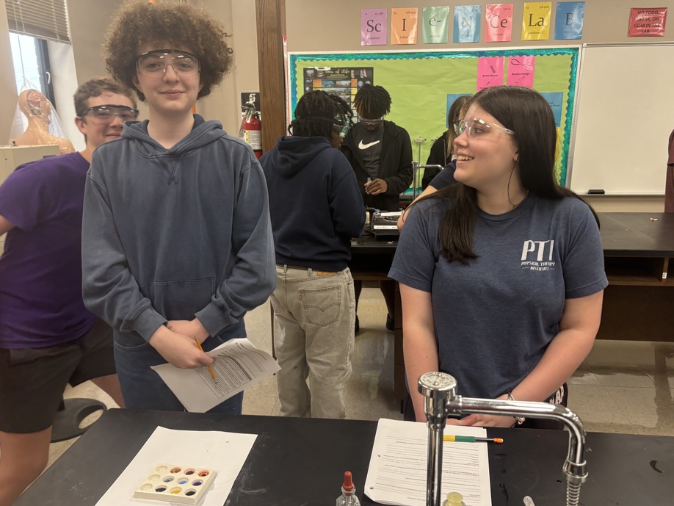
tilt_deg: -16.4
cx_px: 344
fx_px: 565
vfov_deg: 48.2
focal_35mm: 29
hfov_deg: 61.6
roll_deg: +0.0
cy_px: 277
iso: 125
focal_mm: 5.96
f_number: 1.6
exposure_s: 1/60
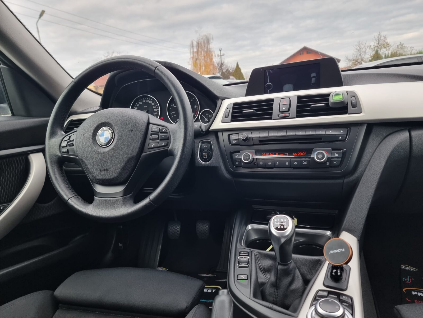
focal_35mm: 24
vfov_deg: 56.8
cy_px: 159
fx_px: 293
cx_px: 212
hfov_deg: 71.6
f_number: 1.8
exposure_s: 1/120
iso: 64
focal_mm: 6.7
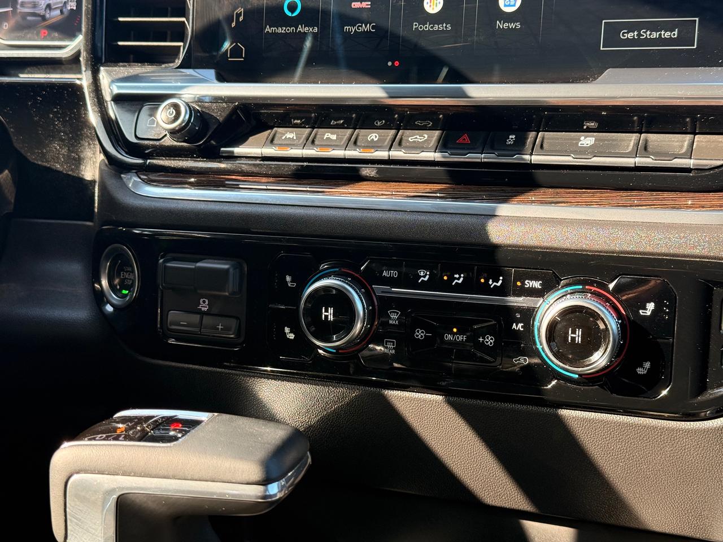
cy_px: 271
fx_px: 1003
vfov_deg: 30.3
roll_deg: -1.3
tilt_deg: -9.8
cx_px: 362
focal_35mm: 48
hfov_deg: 39.7
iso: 160
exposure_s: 1/147
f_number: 1.78
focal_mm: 6.76
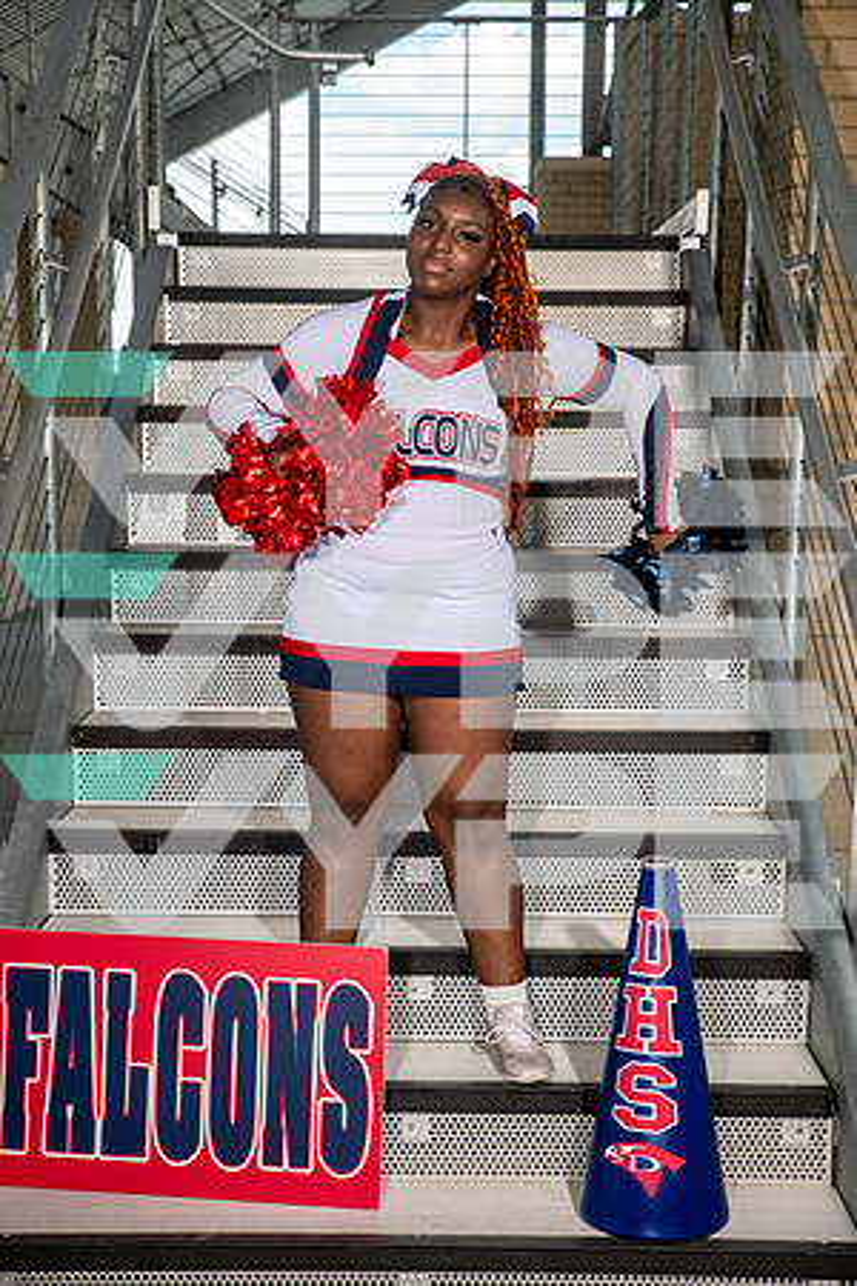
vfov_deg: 33.4
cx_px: 428
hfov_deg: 22.6
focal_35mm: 60
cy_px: 643
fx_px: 2142
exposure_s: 1/320
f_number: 7.1
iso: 200
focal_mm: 60
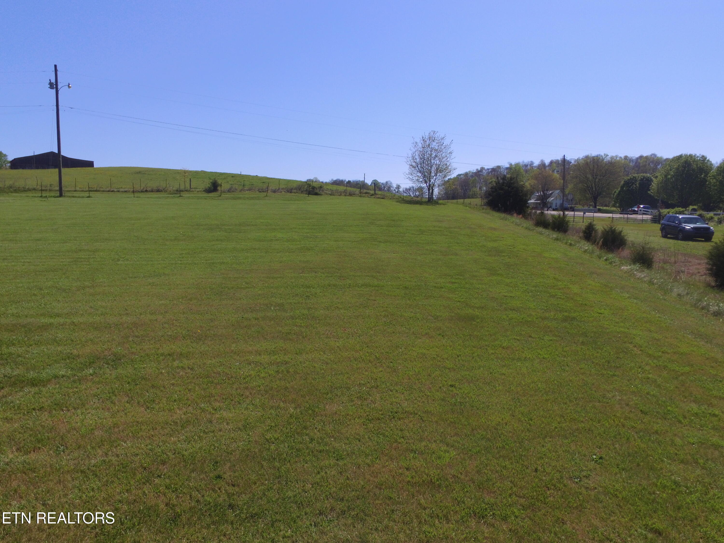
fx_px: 418
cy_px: 272
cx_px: 362
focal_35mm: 20
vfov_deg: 66.0
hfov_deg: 81.7
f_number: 2.8
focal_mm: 3.61
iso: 100
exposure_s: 1/1754
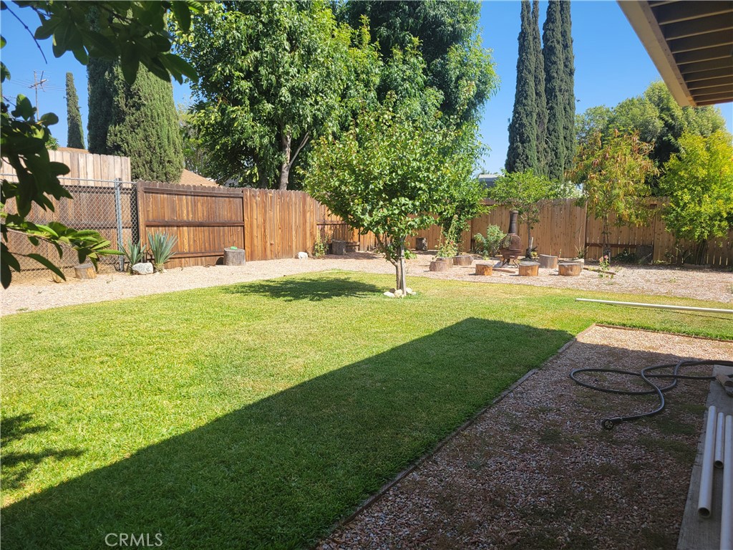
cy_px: 275
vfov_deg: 53.1
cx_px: 366
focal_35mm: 26
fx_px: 551
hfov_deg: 67.3
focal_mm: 5.4
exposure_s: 1/1235
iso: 40
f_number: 1.8
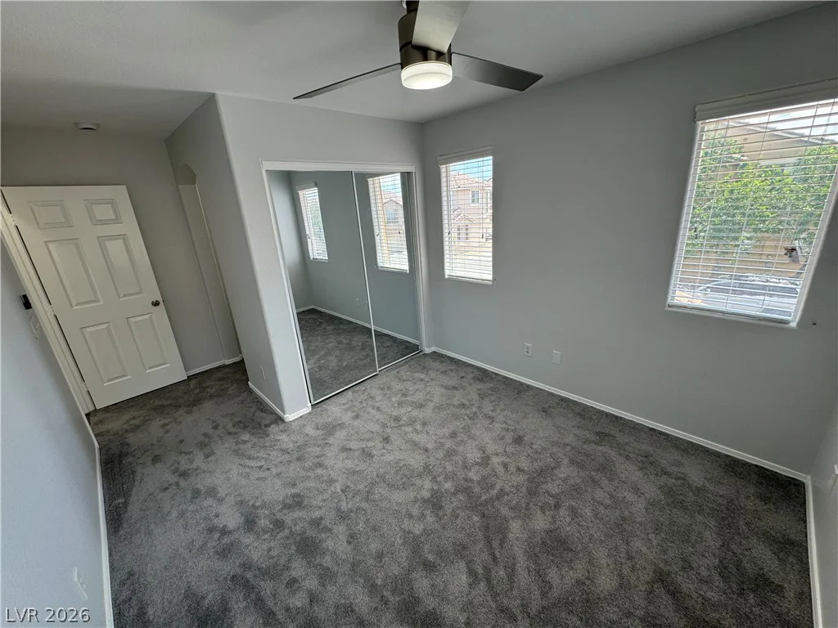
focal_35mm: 14
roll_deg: +2.8
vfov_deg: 85.7
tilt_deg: -19.1
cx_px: 419
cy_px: 314
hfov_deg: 102.1
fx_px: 339
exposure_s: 1/146
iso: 40
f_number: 2.2
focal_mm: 2.22
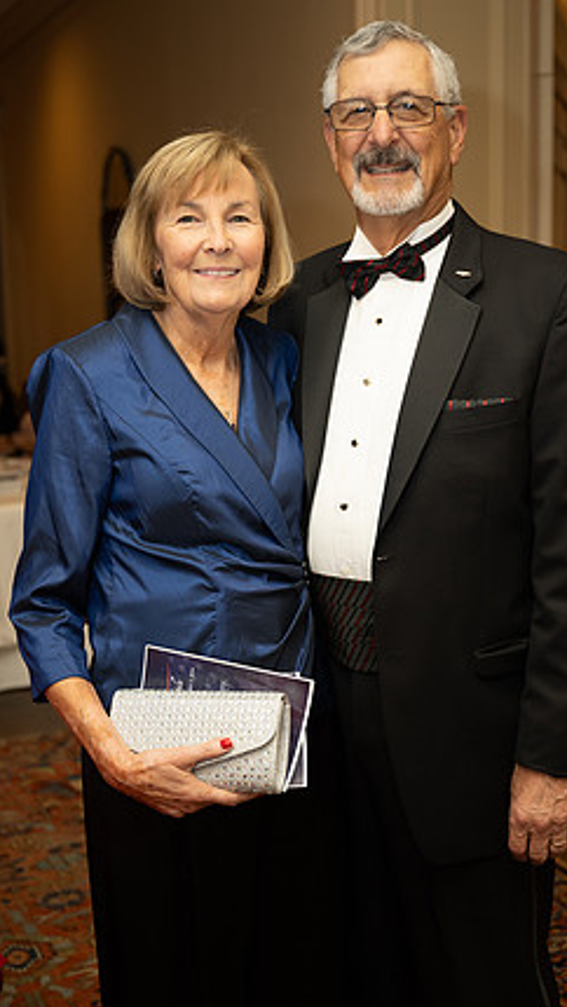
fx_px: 1229
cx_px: 307
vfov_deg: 44.6
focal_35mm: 46
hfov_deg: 26.0
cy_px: 501
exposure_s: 1/100
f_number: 2.8
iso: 500
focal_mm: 42
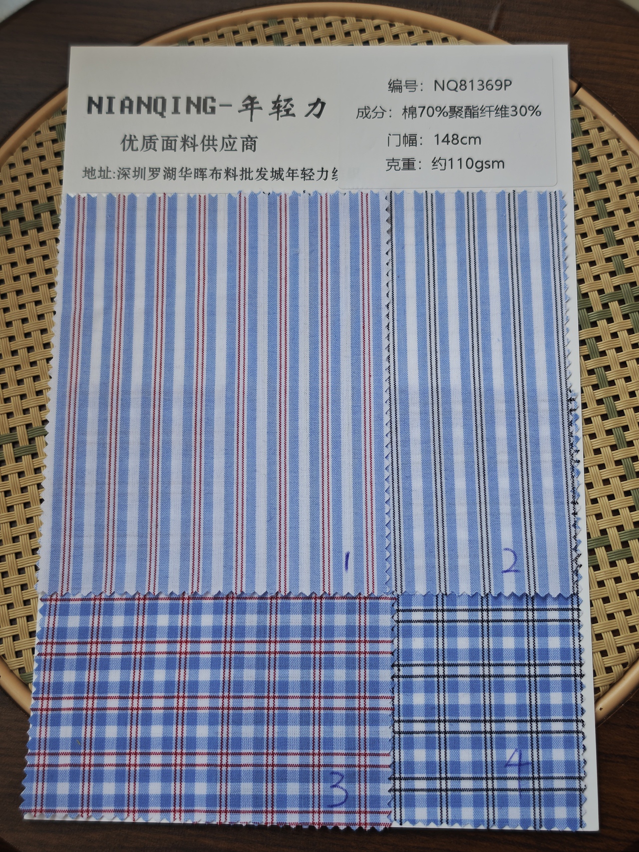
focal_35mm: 47
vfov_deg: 40.4
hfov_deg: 30.9
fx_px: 1157
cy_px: 426
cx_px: 320
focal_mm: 6.68
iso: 100
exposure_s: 1/100
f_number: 1.44
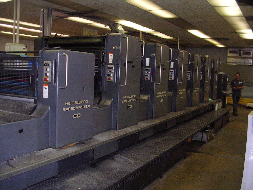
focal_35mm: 38
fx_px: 278
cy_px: 95
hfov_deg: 49.0
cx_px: 126
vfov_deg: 37.7
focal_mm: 5.8
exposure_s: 1/60.1
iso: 200
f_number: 2.8
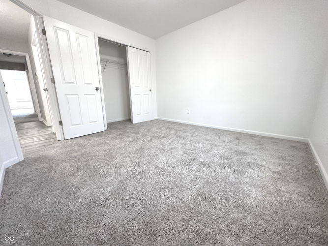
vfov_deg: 85.7
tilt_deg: -11.8
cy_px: 123
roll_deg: +1.2
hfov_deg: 102.1
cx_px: 164
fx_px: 133
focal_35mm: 14
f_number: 2.2
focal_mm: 2.22
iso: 320
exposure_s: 1/120
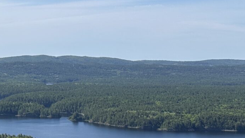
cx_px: -43
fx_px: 630
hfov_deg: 20.7
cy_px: 80
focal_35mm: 97
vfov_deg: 12.5
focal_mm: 6.86
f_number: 1.78
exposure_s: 1/6211
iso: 80
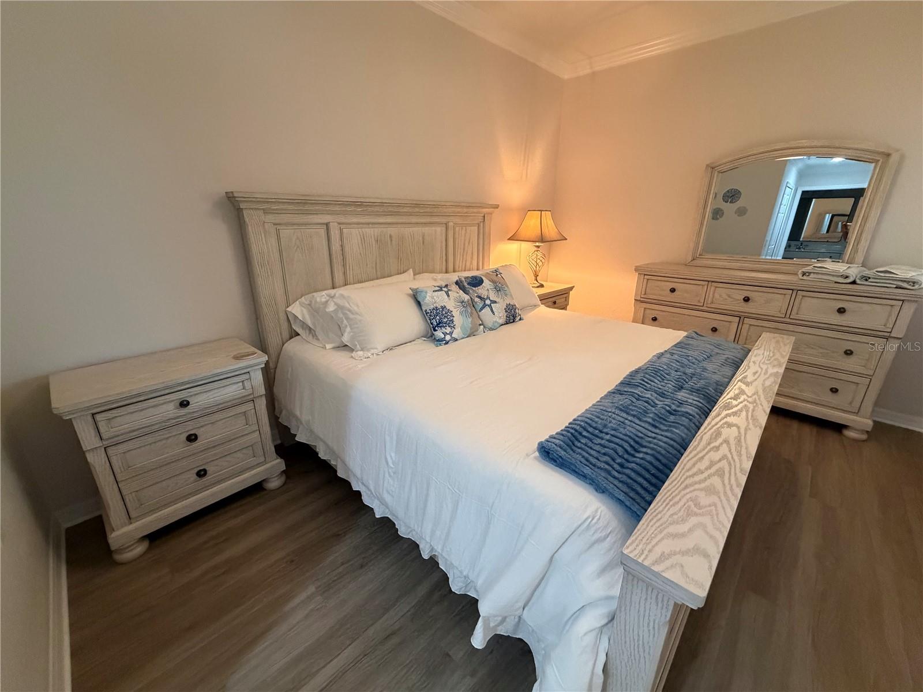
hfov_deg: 102.1
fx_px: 373
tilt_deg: -19.1
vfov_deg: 85.7
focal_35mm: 14
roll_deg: -0.3
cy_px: 346
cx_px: 462
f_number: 2.2
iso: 640
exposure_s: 1/60
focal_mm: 2.22
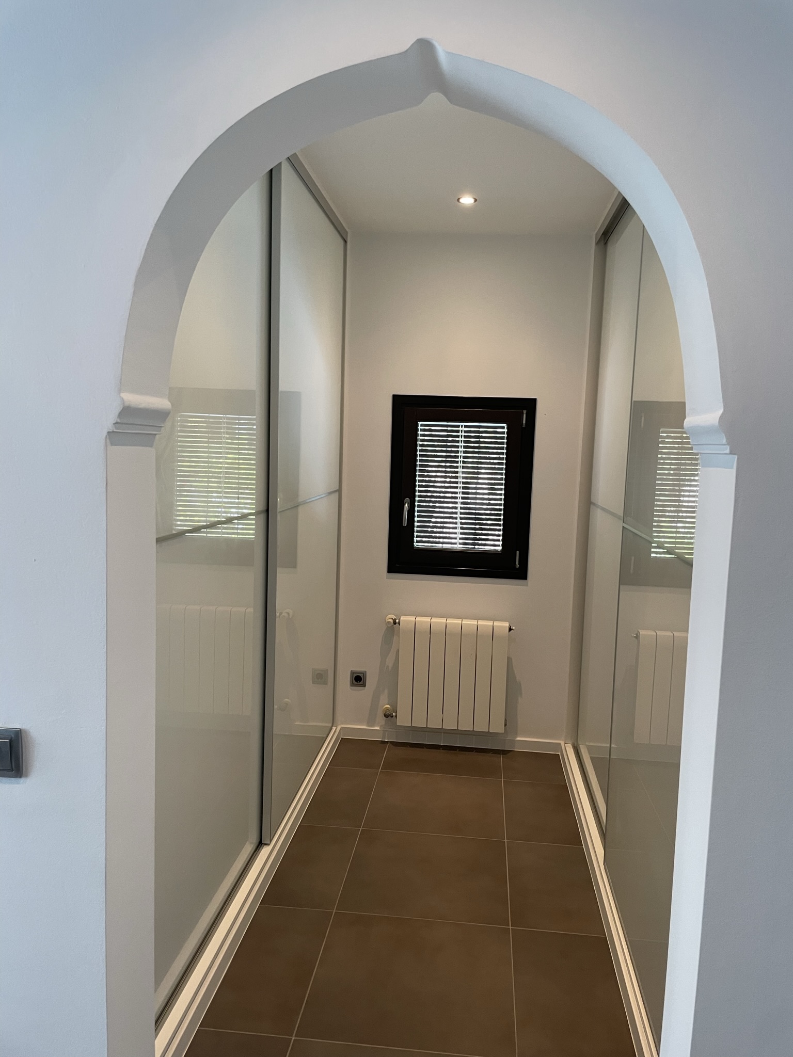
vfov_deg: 67.3
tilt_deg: -5.6
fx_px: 794
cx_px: 396
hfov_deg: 53.1
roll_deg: -1.7
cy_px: 528
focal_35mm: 26
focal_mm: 4.2
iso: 125
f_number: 1.6
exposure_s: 1/50
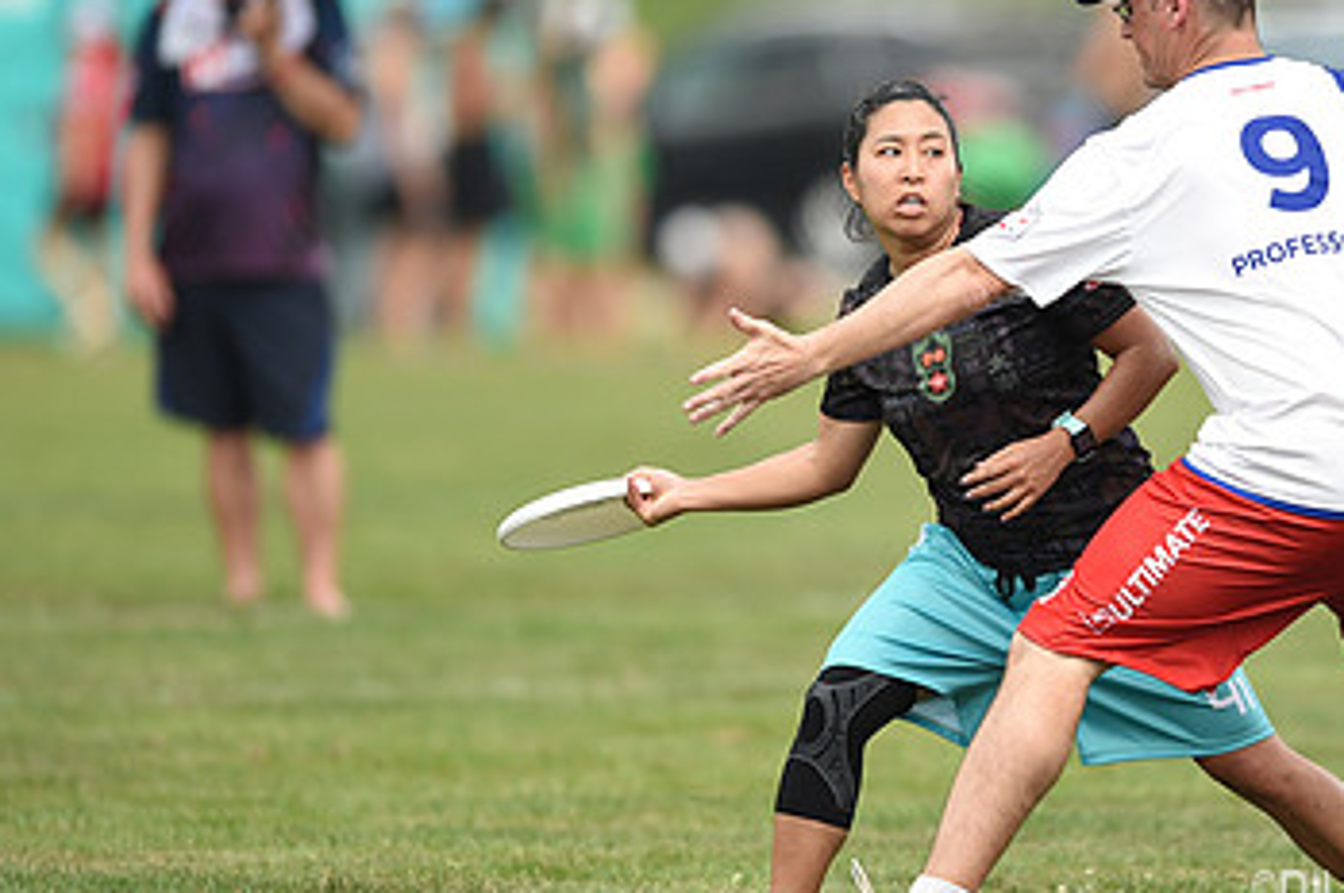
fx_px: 24766
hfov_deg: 3.1
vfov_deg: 2.1
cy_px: 318
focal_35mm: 664
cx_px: 1005
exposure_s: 1/1000
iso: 100
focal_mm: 400
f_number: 2.8
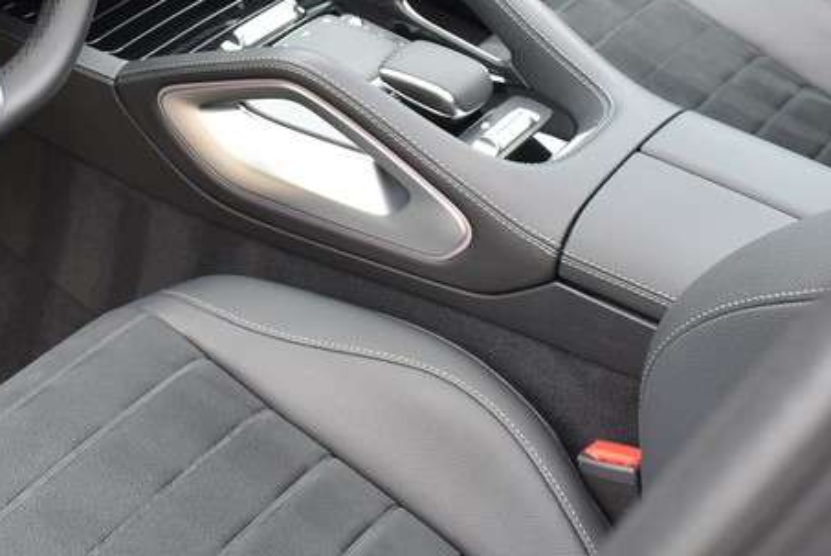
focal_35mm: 61
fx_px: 1409
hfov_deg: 32.1
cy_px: 112
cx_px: 187
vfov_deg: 22.0
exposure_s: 1/100
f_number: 5
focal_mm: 18
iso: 400
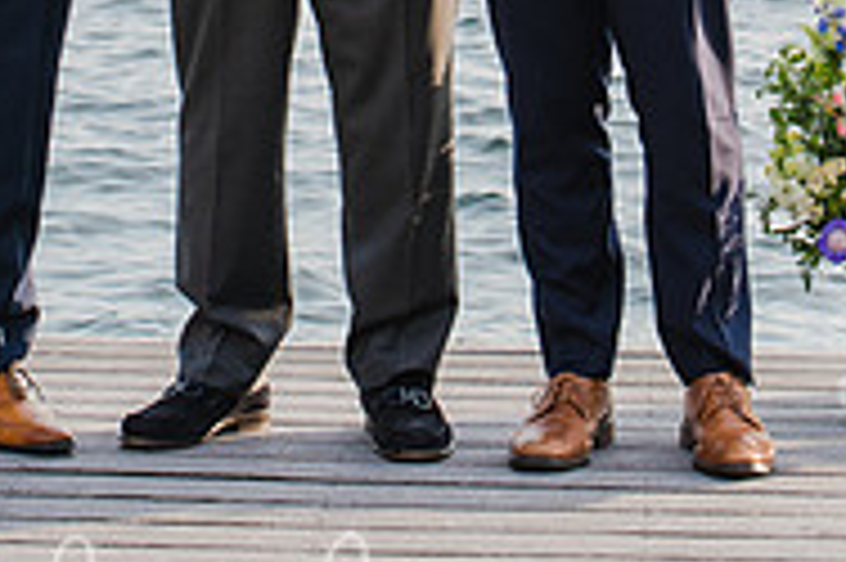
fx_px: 5917
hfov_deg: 8.2
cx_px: 252
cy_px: -328
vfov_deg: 5.4
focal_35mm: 252
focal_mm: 70
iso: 200
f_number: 4.5
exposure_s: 1/400
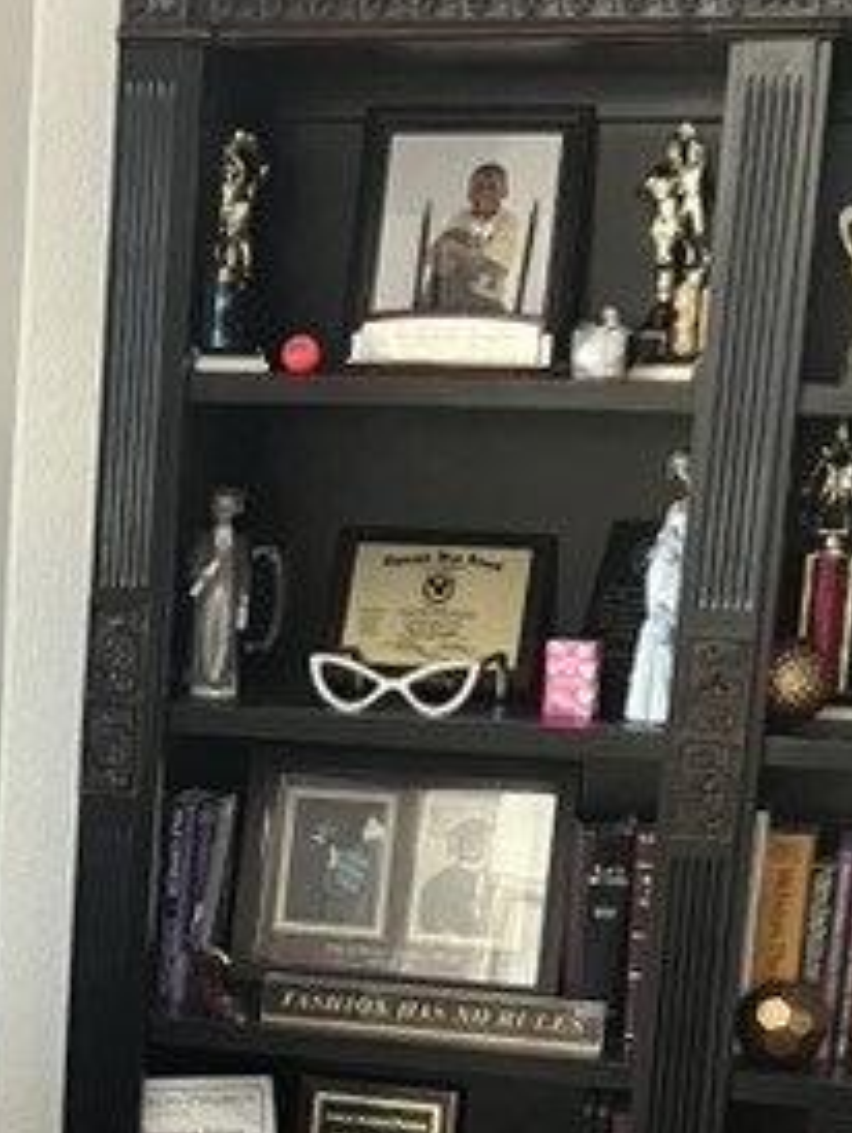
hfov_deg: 14.6
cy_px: 1079
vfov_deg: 19.7
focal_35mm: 97
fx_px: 3178
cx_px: -256
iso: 400
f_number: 1.5
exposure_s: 1/60
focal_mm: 5.7
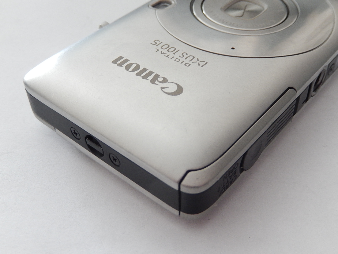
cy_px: 127
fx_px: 439
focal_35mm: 45
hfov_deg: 42.1
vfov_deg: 32.2
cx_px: 169
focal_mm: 8.1
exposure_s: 1/15
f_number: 4.3
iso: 400
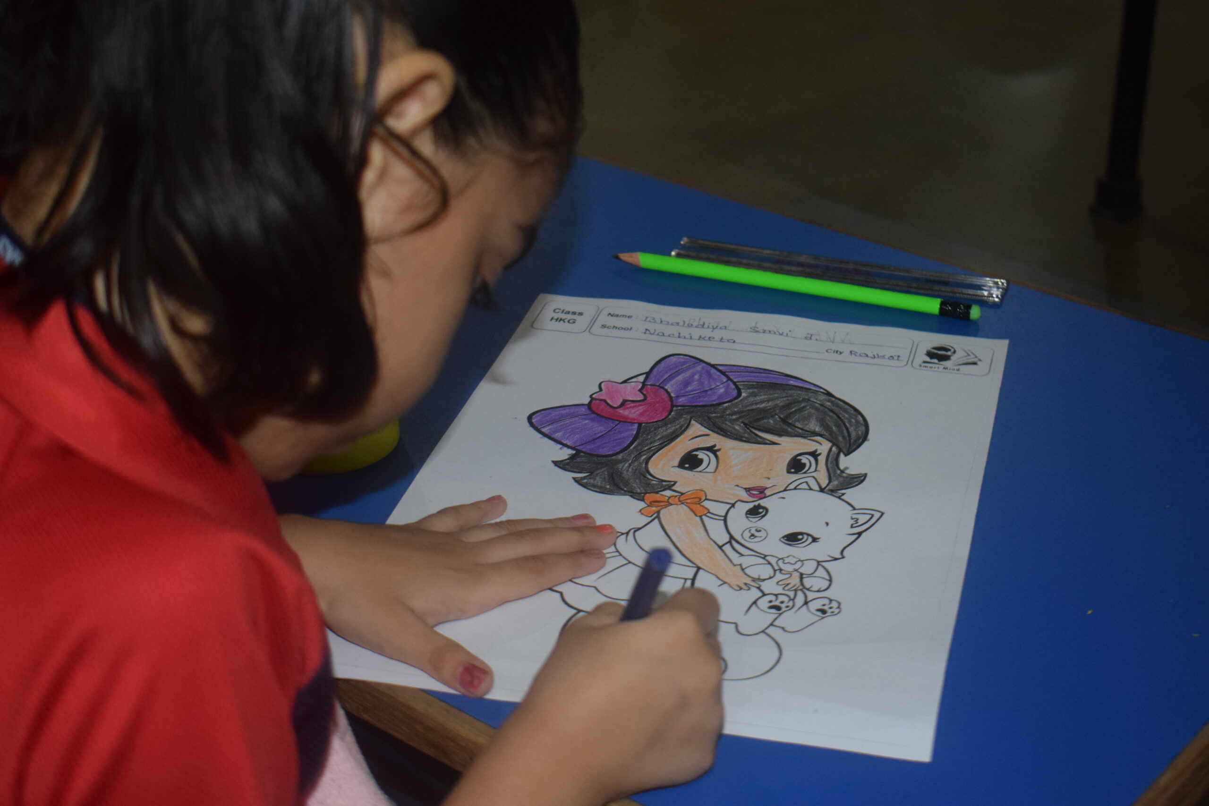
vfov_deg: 23.8
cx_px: 604
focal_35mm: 57
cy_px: 403
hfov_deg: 35.1
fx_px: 1914
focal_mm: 38
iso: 1100
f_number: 4.8
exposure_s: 1/60
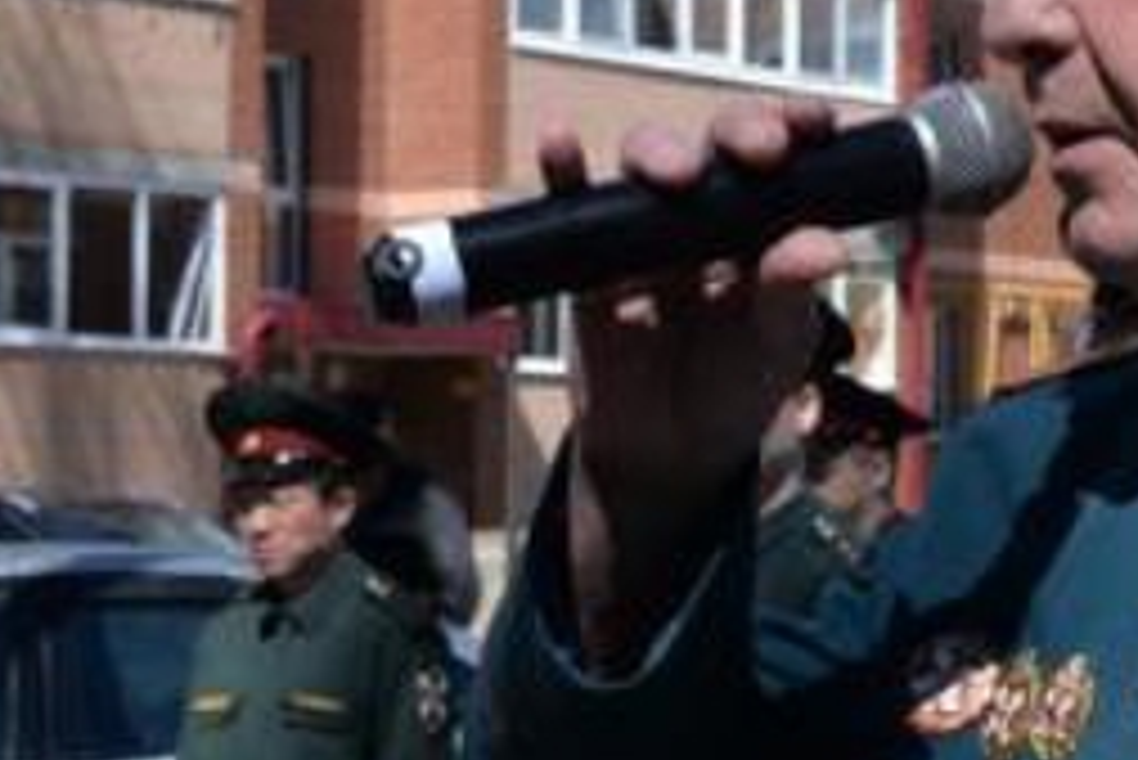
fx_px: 4681
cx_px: 1277
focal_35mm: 148
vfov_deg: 9.3
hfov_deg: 13.6
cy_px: 283
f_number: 11
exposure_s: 1/500
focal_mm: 50
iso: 640
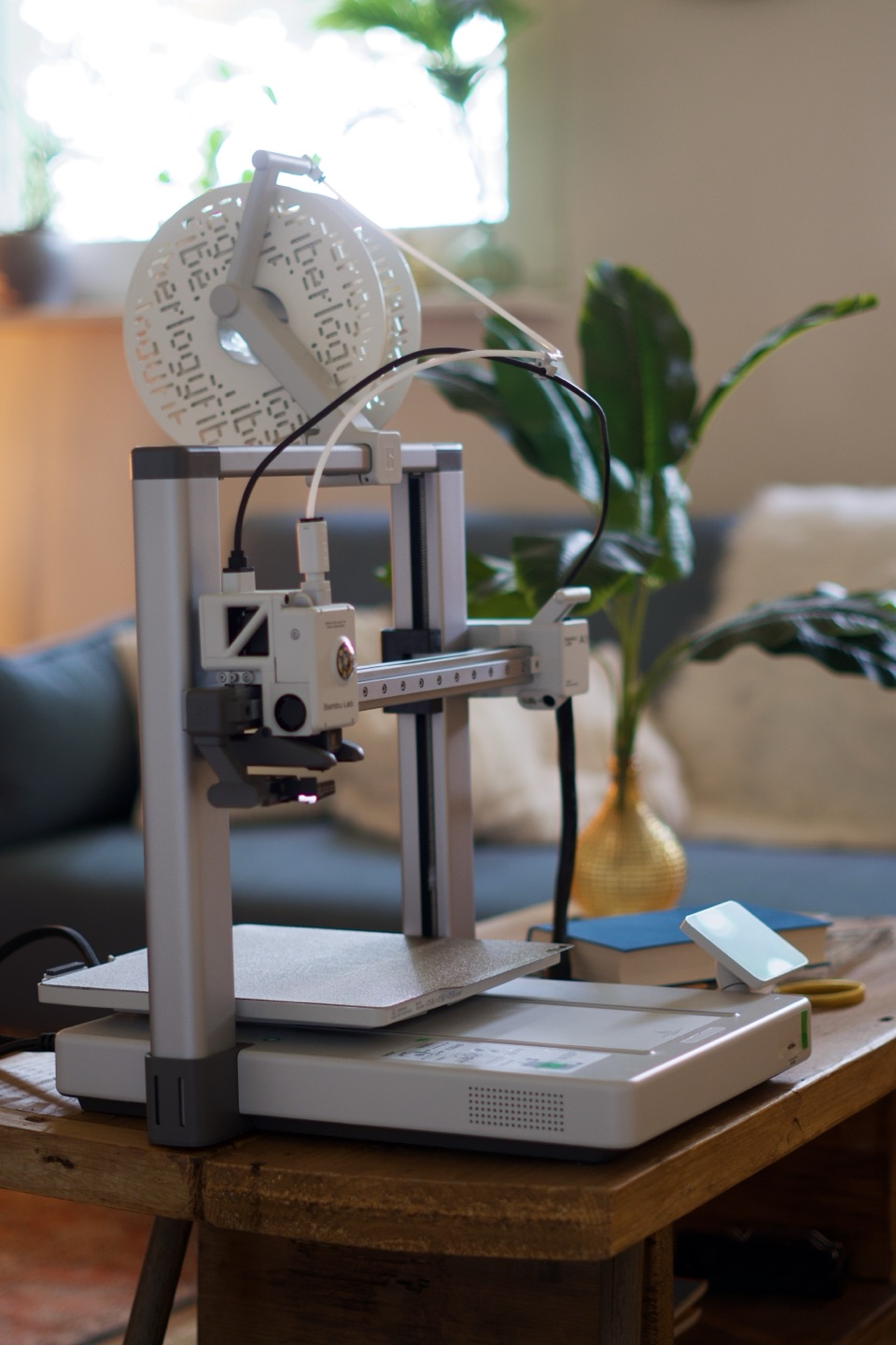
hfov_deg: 18.2
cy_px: 672
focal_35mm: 75
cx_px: 448
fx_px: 2800
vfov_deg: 27.0
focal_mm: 50
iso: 400
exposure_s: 1/50
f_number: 1.8
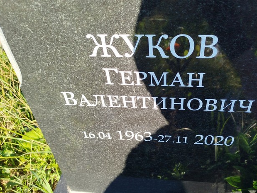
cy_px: 105
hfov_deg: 58.1
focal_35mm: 31
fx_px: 230
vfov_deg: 45.4
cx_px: 147
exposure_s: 1/316
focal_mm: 5.31
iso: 50
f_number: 1.7
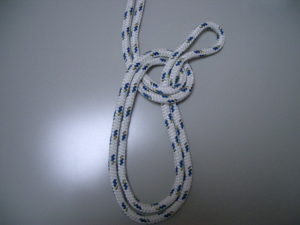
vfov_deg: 40.7
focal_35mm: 35
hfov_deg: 52.6
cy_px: 112
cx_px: 150
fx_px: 303
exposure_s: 1/60
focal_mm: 5.8
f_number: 2.6
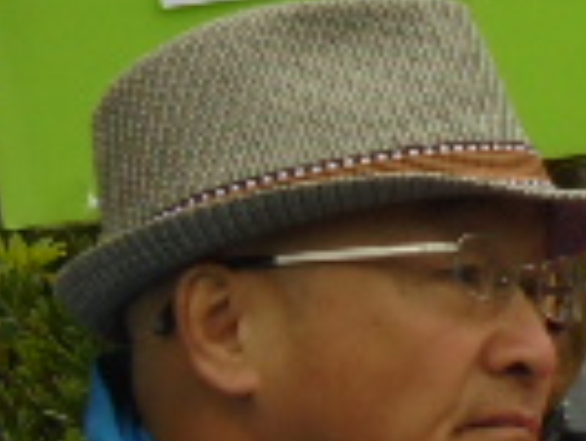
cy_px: 79
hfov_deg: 3.8
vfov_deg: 2.9
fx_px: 8692
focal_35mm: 513
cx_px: 1203
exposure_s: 1/60
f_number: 5.1
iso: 100
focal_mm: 19.2
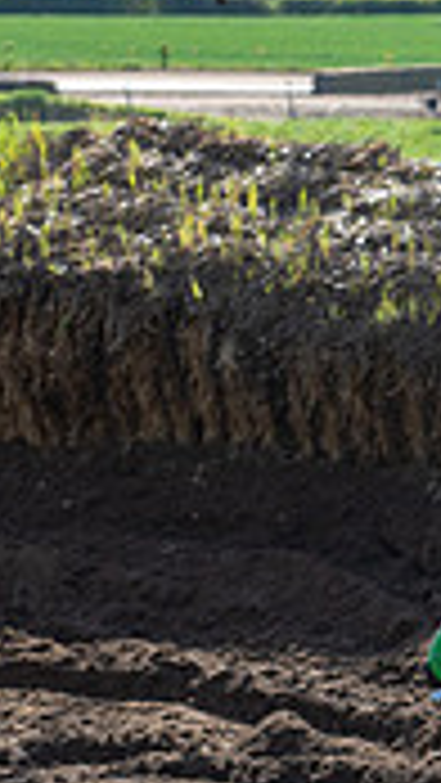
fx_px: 7248
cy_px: 767
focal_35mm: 349
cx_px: 855
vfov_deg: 6.2
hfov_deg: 3.5
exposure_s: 1/250
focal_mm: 60
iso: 200
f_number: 6.3
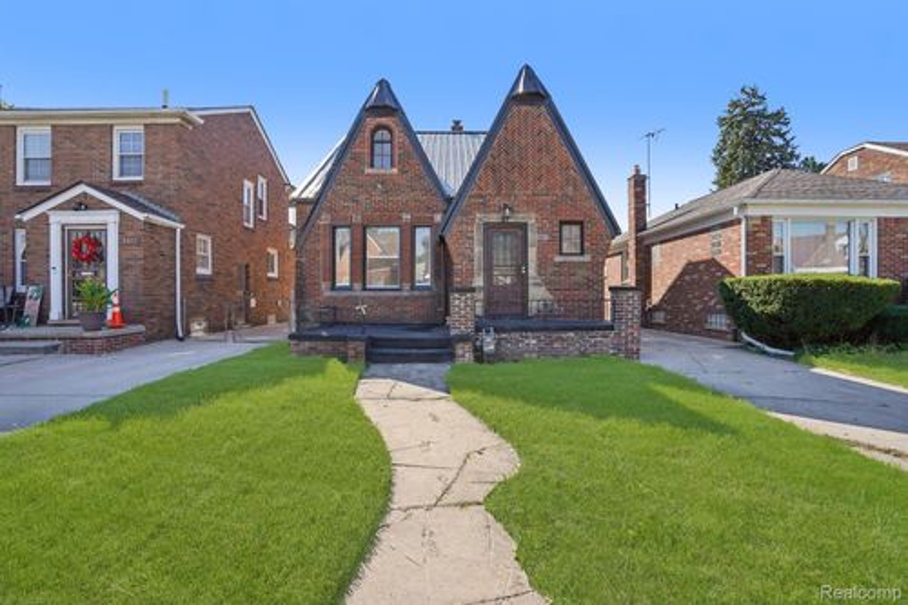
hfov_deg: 96.8
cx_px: 454
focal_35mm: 16
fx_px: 403
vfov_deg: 73.7
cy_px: 302
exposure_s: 1/250
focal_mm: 16
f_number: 8
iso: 250
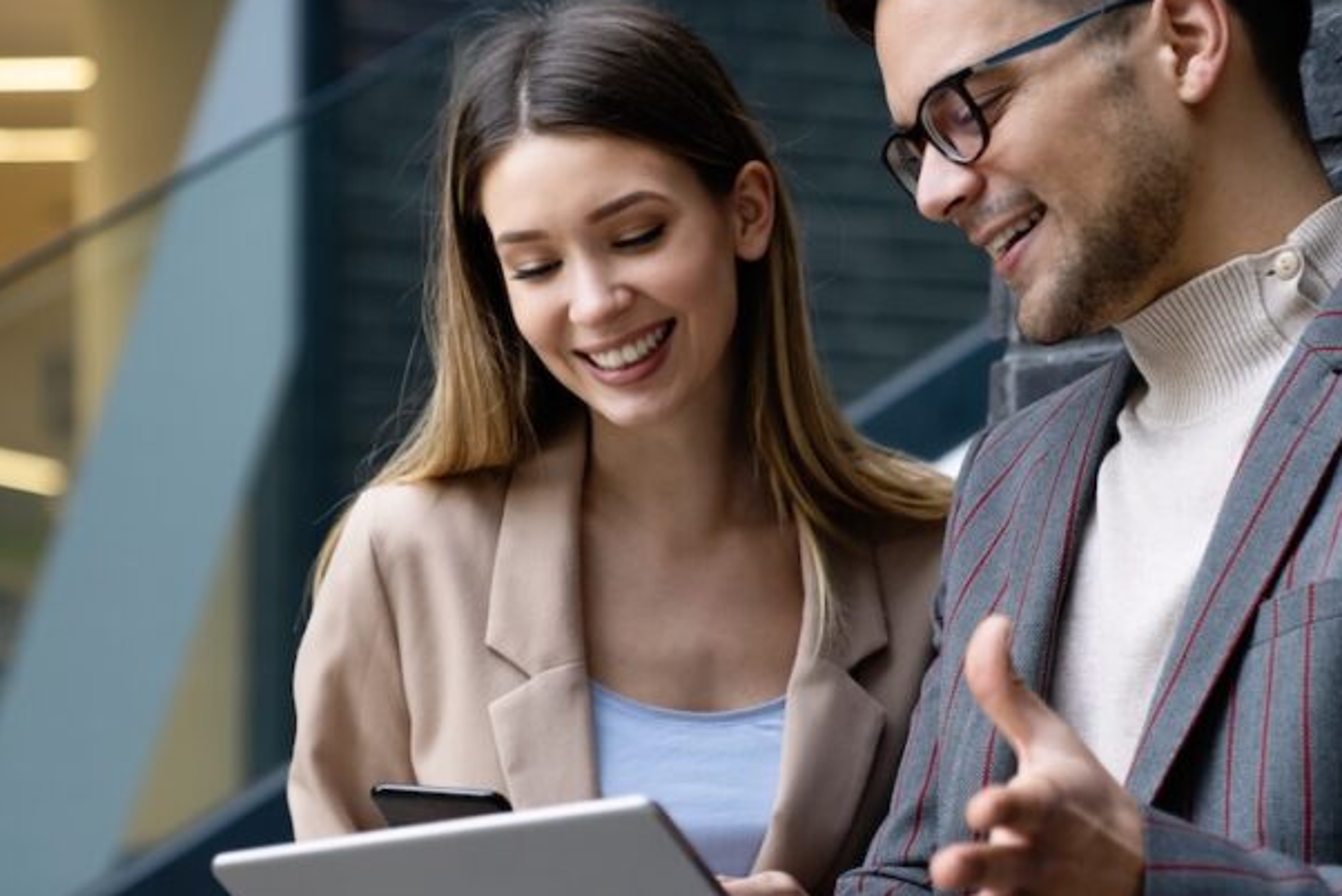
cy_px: 561
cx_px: 566
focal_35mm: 119
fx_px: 4438
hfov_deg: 17.2
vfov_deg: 11.5
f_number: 2.8
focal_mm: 70
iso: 500
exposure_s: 1/250
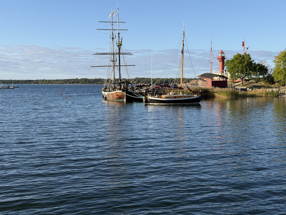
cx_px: 143
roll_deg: +0.3
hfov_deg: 39.7
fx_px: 397
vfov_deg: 30.3
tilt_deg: -3.9
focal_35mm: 48
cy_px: 108
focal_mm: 6.76
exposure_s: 1/3096
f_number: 1.78
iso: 64
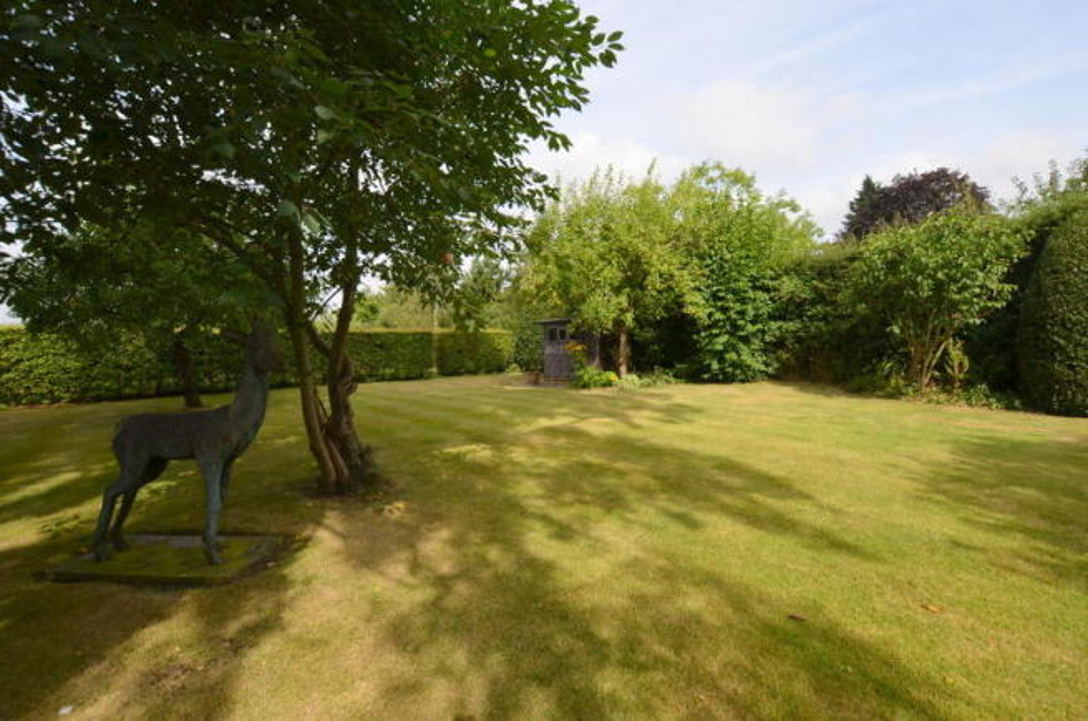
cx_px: 544
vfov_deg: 77.1
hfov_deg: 100.5
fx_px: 453
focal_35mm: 15
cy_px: 360
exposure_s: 1/250
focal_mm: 10
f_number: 8
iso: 200
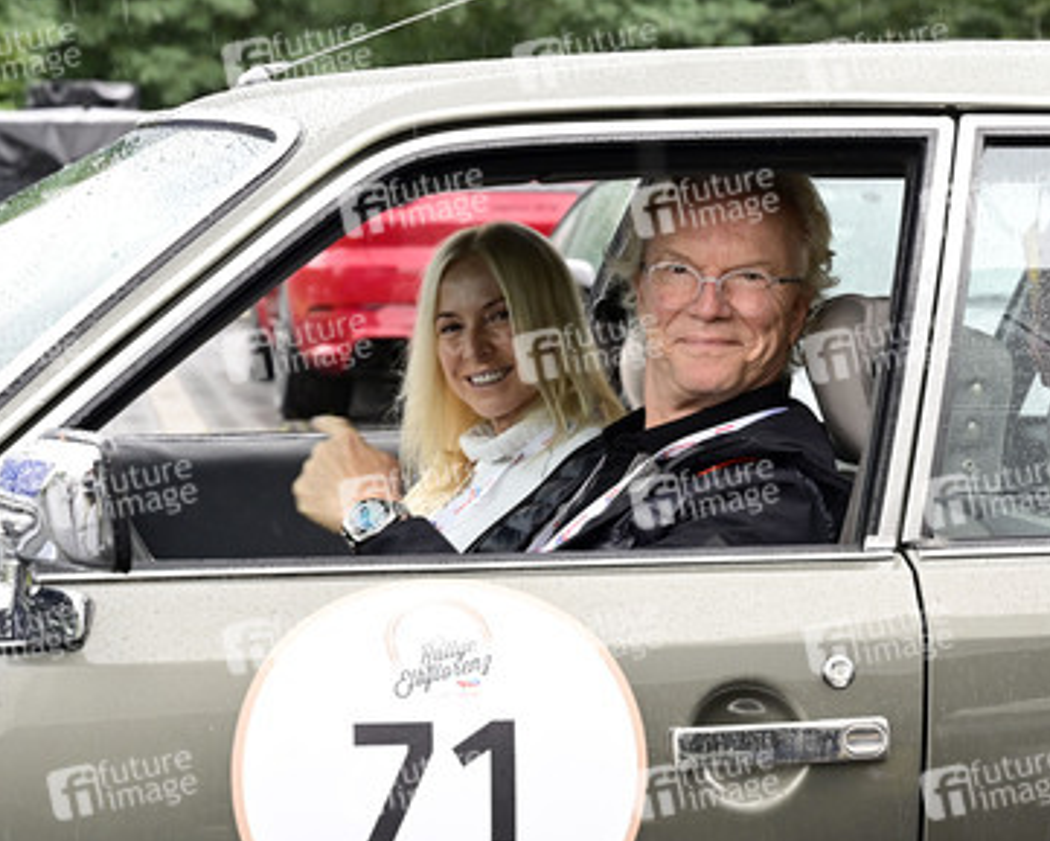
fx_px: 2549
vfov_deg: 18.7
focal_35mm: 82
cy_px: 422
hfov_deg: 23.2
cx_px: 627
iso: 2000
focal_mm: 70
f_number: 6.3
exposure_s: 1/200
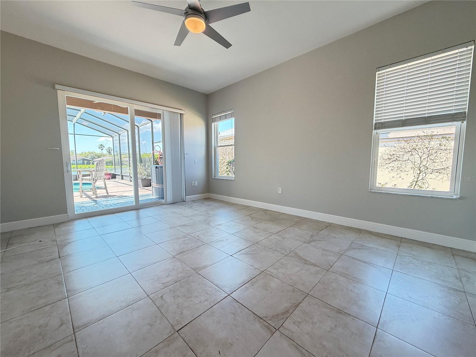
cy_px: 178
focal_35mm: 14
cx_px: 238
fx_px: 193
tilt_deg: -5.1
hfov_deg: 102.1
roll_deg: +0.1
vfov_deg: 85.7
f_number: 2.2
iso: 160
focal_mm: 2.22
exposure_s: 1/60
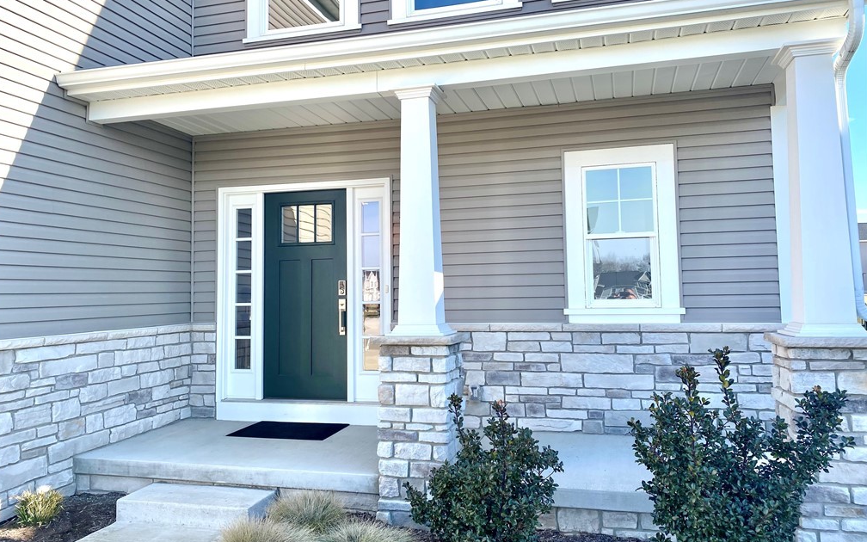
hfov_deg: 66.5
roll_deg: +1.3
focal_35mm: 28
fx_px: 662
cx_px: 431
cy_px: 256
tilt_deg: +1.9
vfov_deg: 44.5
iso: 32
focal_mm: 4.25
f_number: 1.8
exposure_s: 1/816
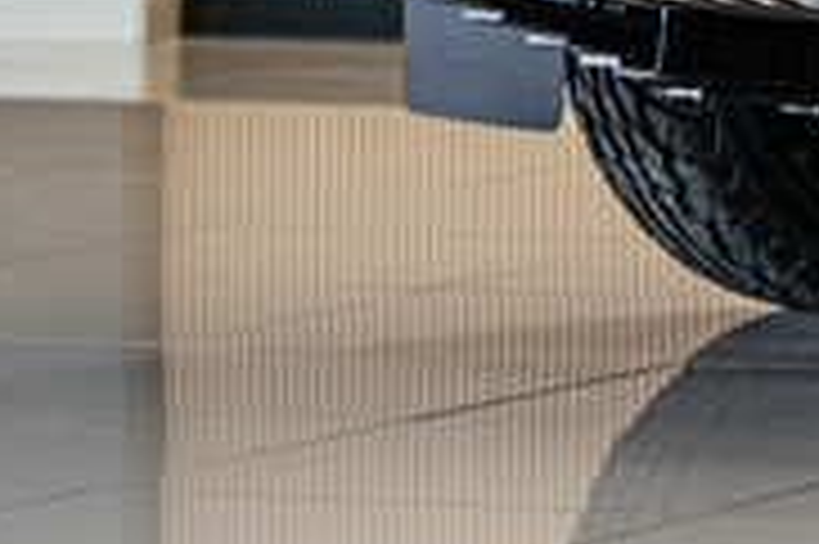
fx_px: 8432
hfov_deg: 5.4
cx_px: 1991
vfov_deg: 3.7
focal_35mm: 371
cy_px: -616
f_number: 4
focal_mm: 66
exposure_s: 1/100
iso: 320
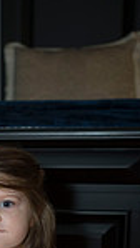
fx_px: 626
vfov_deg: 21.3
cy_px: 273
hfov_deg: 12.4
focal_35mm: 95
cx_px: -41
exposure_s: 1/125
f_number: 2.8
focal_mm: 30
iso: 320
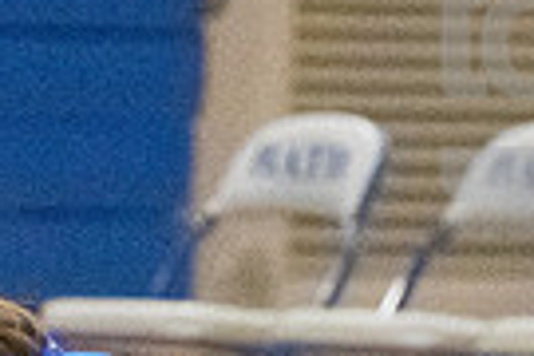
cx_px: 0
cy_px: 641
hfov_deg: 2.4
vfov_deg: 1.6
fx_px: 12889
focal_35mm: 869
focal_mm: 135
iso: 10000
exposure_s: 1/1600
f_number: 4.5
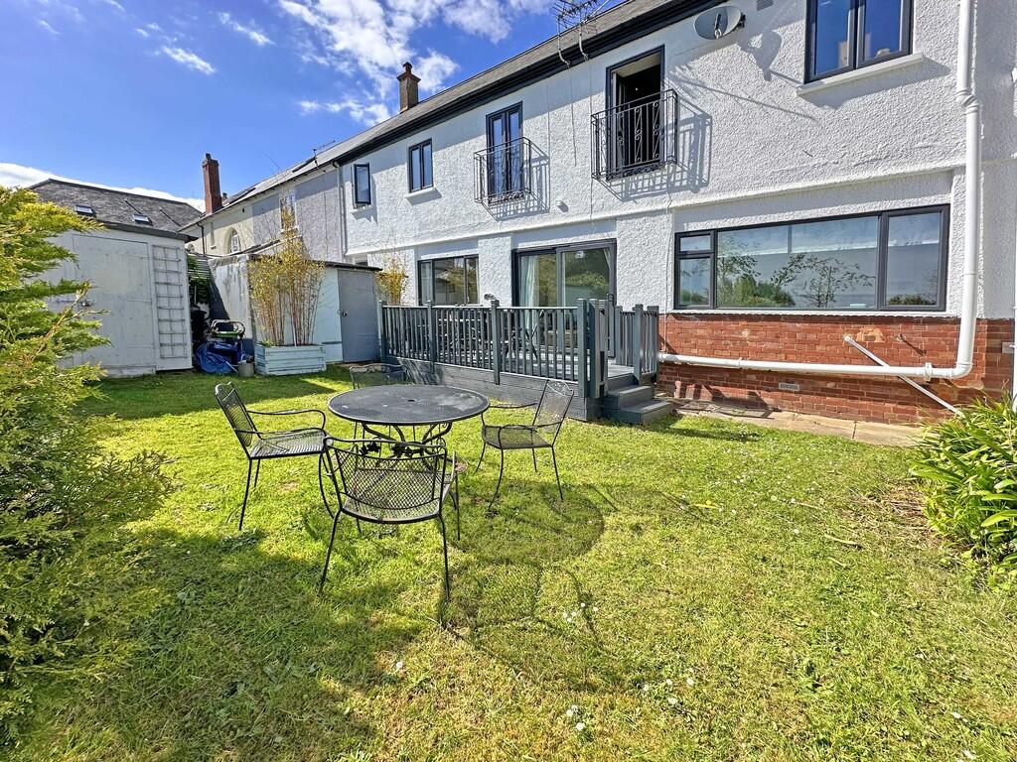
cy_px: 381
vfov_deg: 85.7
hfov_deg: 102.1
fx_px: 411
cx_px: 508
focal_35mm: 14
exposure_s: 1/1304
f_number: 2.2
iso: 50
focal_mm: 2.22
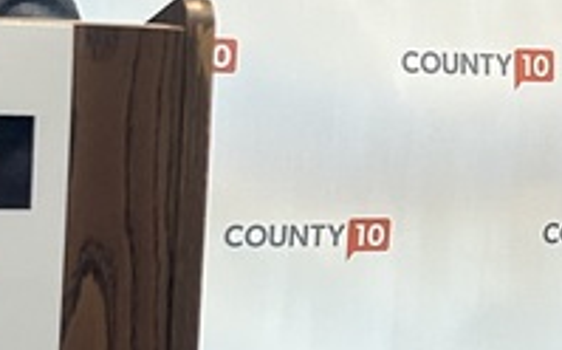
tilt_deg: -2.4
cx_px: 455
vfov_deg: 9.2
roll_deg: -4.5
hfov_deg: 14.6
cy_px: 59
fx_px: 2173
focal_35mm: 142
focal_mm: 5.7
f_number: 1.5
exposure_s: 1/120
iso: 125
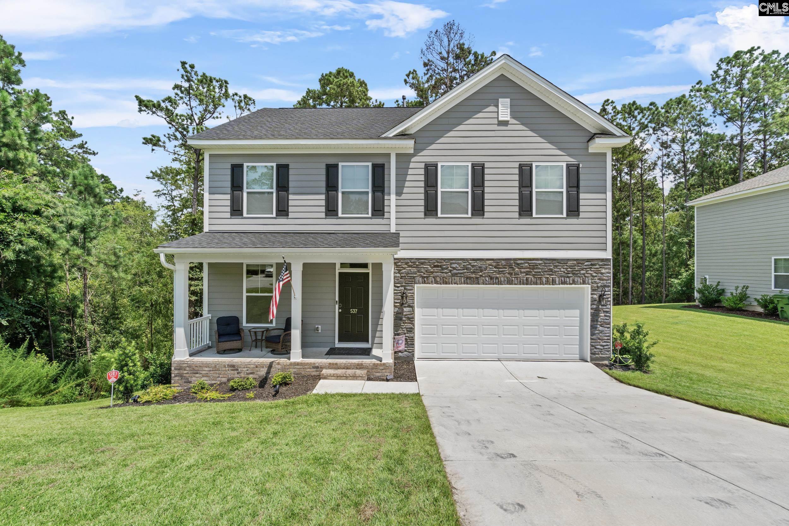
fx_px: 362
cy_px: 263
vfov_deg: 72.1
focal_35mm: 16
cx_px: 394
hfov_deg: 95.0
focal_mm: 11
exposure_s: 1/800
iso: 200
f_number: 6.3
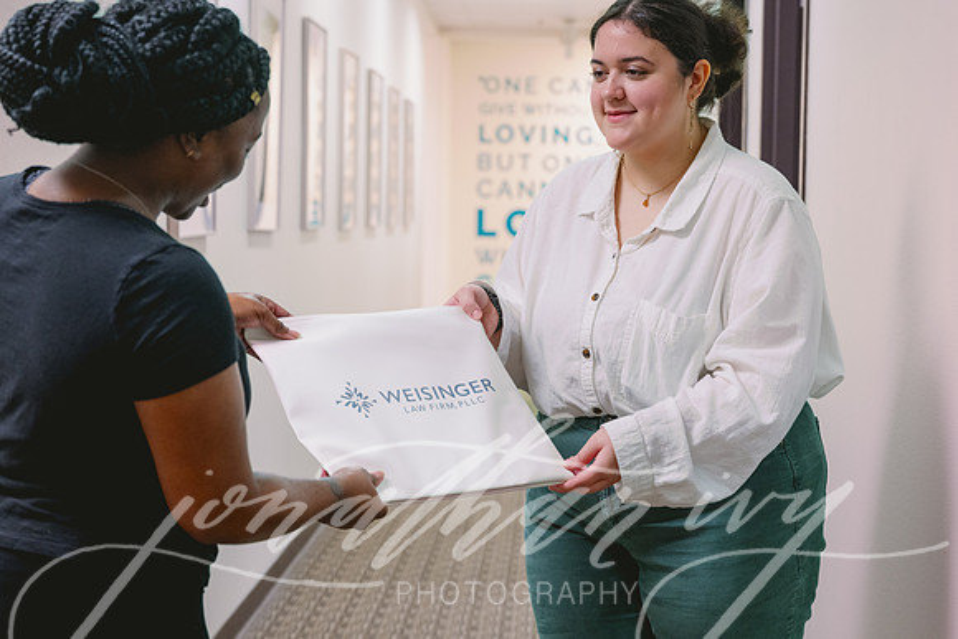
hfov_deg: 30.1
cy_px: 322
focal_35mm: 67
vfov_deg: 20.3
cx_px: 511
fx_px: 1783
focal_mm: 60
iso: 1000
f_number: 4.5
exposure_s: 1/60
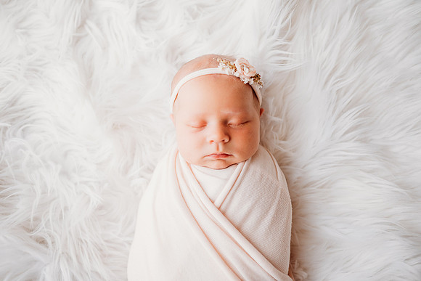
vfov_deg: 50.0
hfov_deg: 69.8
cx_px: 218
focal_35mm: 26
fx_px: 302
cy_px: 140
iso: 80
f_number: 2.5
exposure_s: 1/200
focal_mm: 24
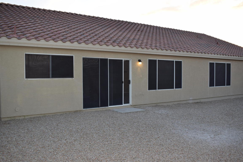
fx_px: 243
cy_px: 81
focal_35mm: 36
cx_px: 122
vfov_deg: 36.9
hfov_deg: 53.1
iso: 280
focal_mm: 24
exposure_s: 1/125
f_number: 5.6
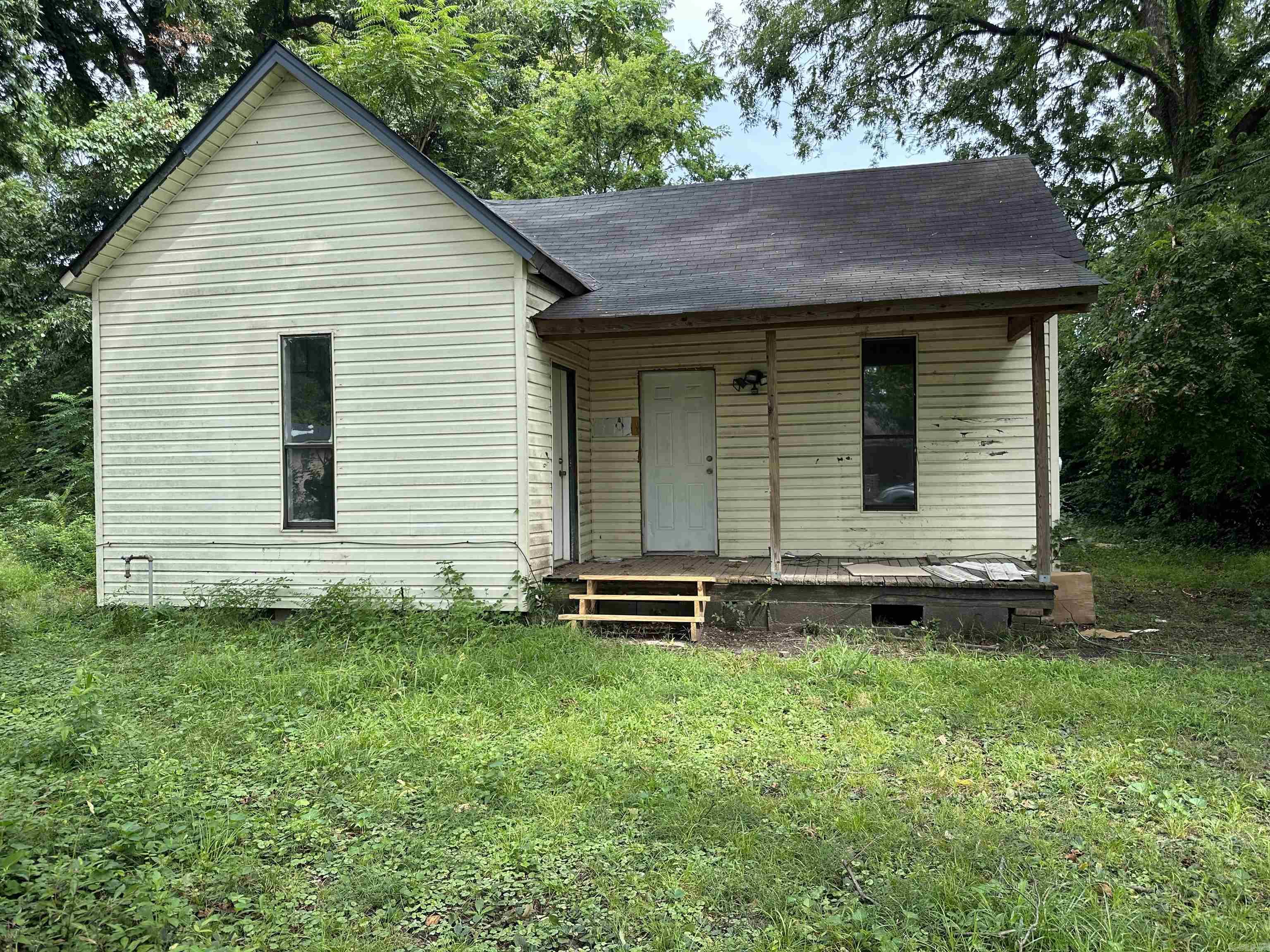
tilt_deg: -2.4
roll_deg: +1.4
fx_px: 881
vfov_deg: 56.8
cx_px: 635
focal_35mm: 24
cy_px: 476
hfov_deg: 71.6
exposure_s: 1/879
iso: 80
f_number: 1.78
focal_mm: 6.86
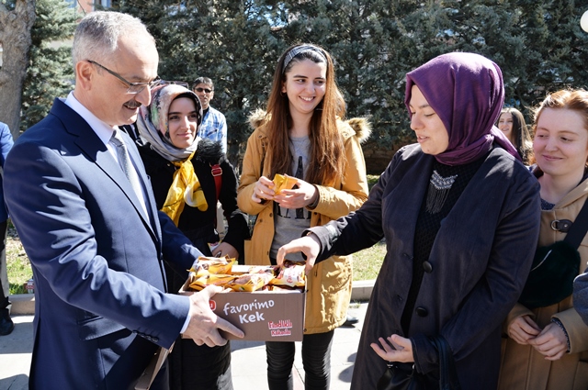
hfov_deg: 73.8
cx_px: 294
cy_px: 195
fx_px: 391
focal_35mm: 24
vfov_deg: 53.0
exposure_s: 1/200
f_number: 7.1
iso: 200
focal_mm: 24
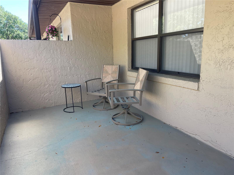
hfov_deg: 69.4
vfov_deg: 54.9
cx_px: 117
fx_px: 169
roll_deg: +1.6
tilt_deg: -12.9
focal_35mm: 25
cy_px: 88
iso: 32
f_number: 1.6
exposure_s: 1/267
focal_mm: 5.1
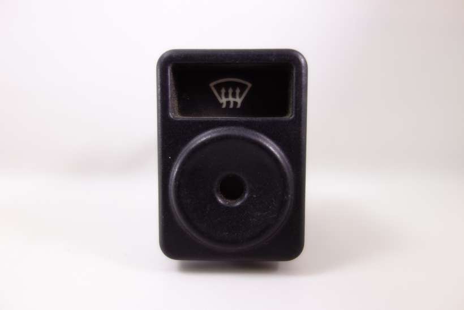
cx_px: 232
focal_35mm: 28
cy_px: 155
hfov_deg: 65.5
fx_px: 361
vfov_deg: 46.4
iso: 125
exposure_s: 1/80
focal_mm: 10.4
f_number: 1.8
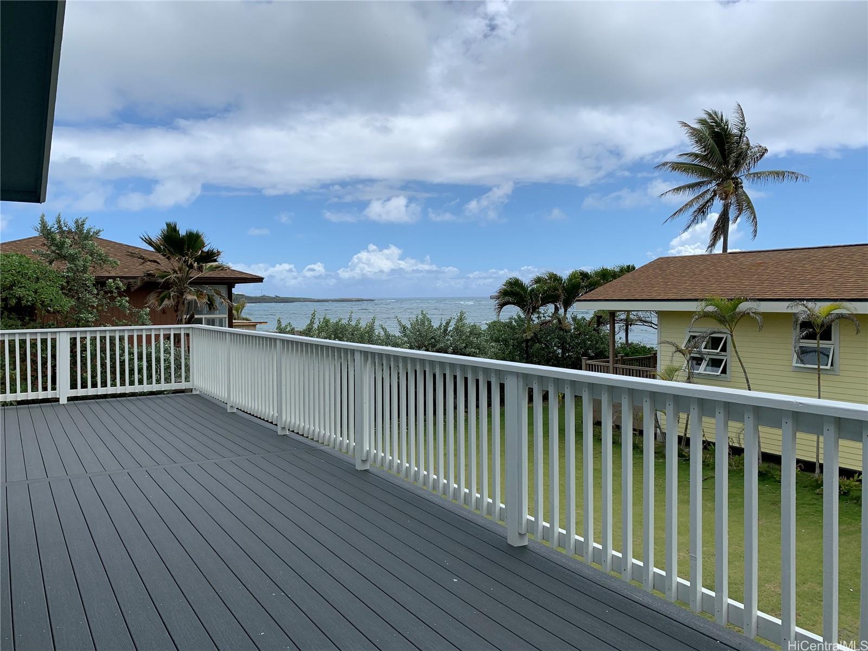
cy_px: 326
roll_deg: +1.2
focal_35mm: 26
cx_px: 434
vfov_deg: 53.1
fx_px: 652
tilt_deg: -1.6
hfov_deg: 67.3
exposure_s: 1/3289
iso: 25
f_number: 1.8
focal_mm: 4.25
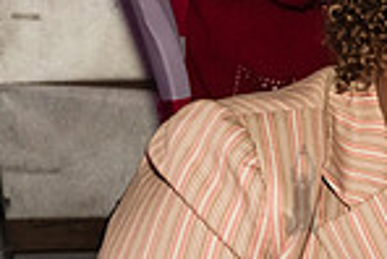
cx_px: 644
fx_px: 1775
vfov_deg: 8.2
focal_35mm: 165
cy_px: 361
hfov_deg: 11.7
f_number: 4.5
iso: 4000
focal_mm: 38
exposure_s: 1/200
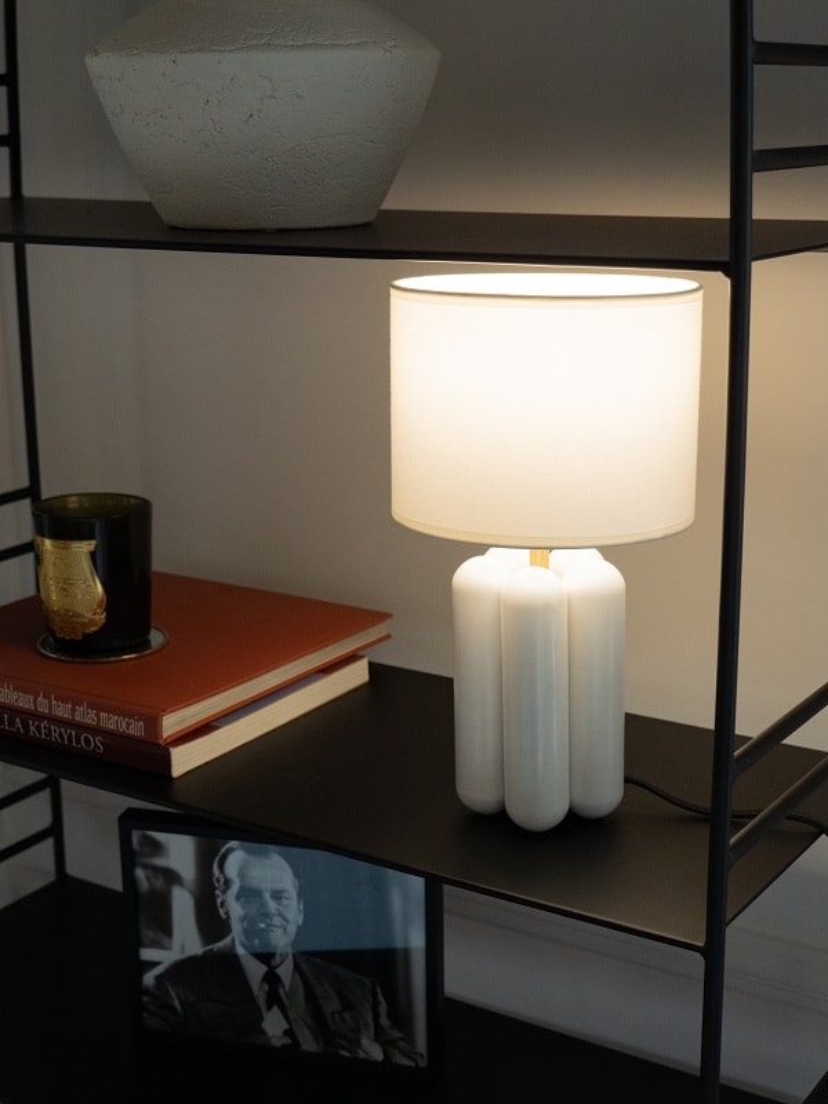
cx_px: 414
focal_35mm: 40
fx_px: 1276
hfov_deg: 36.0
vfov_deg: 46.8
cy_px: 552
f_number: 3.3
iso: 800
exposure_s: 1/160
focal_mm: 20
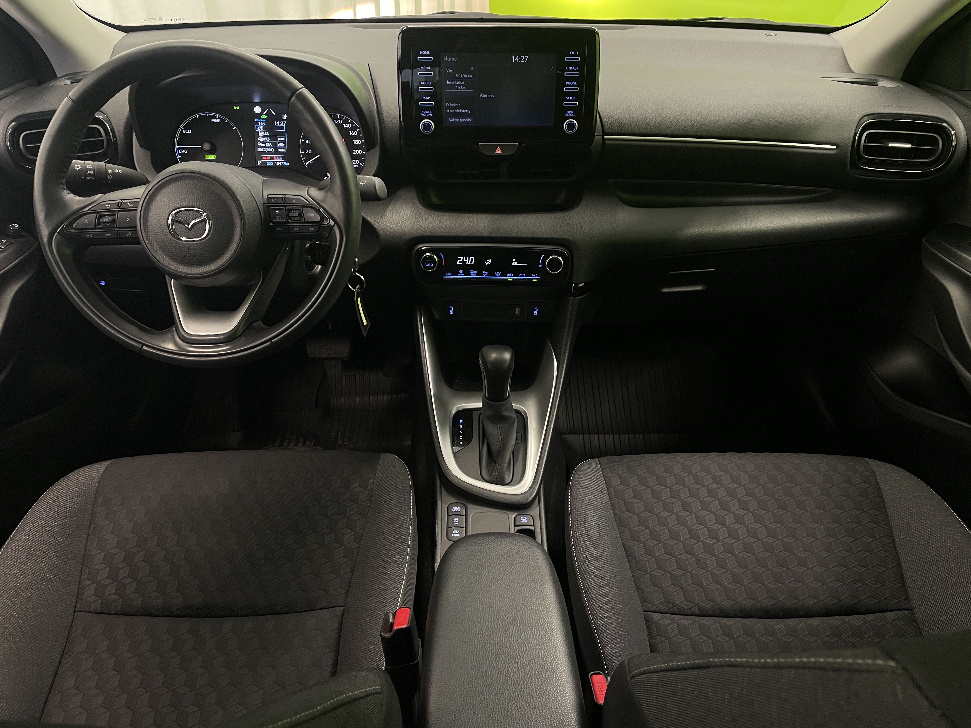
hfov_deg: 67.3
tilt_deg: -31.6
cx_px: 486
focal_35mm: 26
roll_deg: -0.9
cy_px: 364
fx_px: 729
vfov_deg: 53.1
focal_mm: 4.2
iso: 320
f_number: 1.6
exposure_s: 1/50
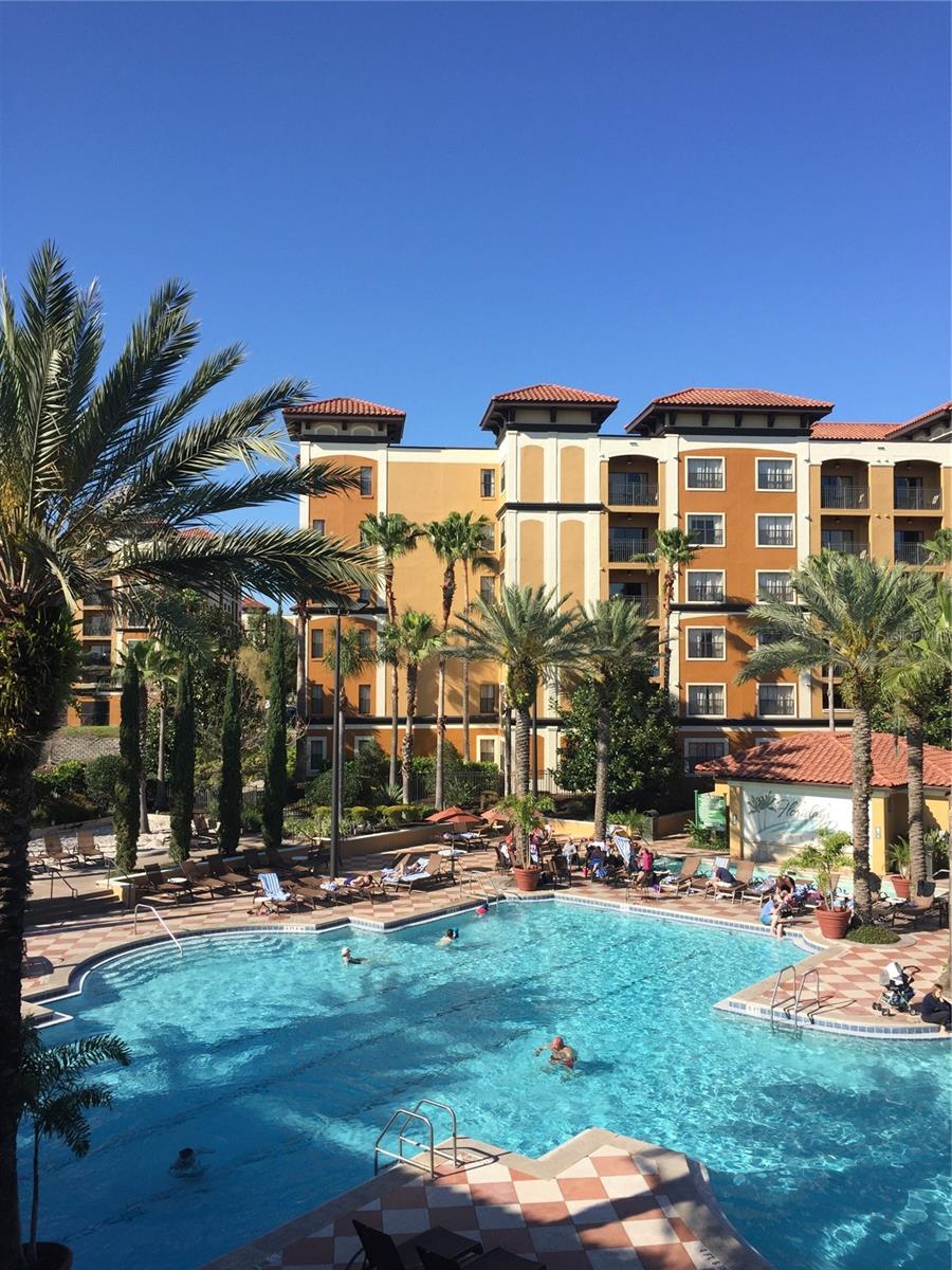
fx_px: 1063
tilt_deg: +2.5
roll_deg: -0.9
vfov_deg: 61.7
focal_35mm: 29
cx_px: 476
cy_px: 635
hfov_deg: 48.2
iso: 32
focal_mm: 4.15
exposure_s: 1/1721
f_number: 2.2
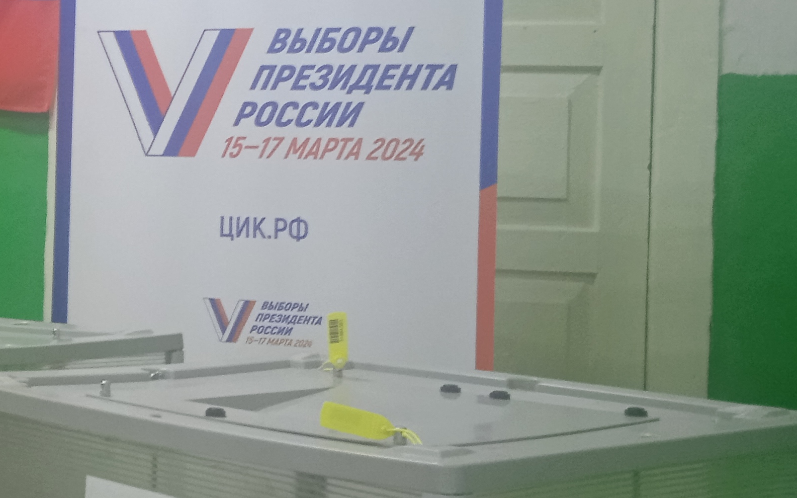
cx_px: -174
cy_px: 197
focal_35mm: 77
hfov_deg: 24.2
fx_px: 1673
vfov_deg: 16.9
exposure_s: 1/25
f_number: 2.2
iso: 576
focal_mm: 3.43
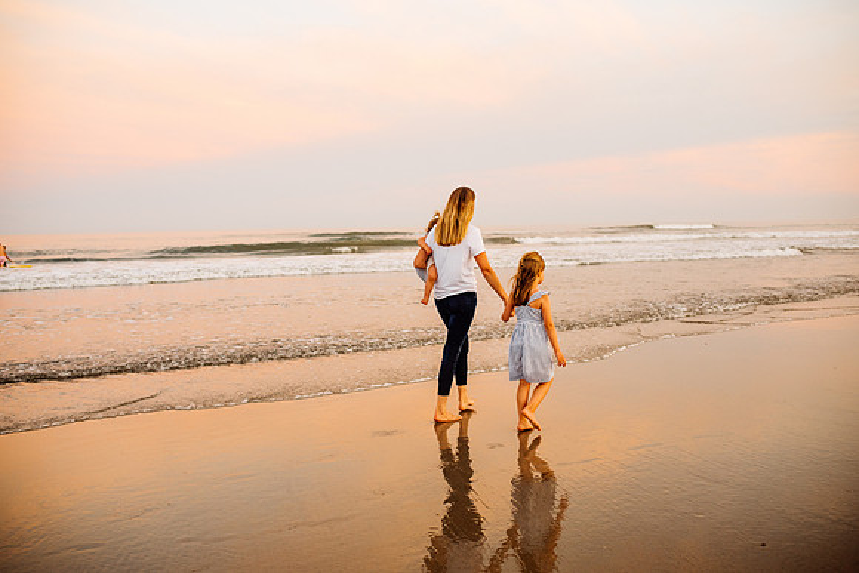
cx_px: 430
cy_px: 286
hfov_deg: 54.4
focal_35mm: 35
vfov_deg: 37.9
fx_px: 835
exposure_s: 1/200
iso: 320
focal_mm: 35
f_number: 2.8
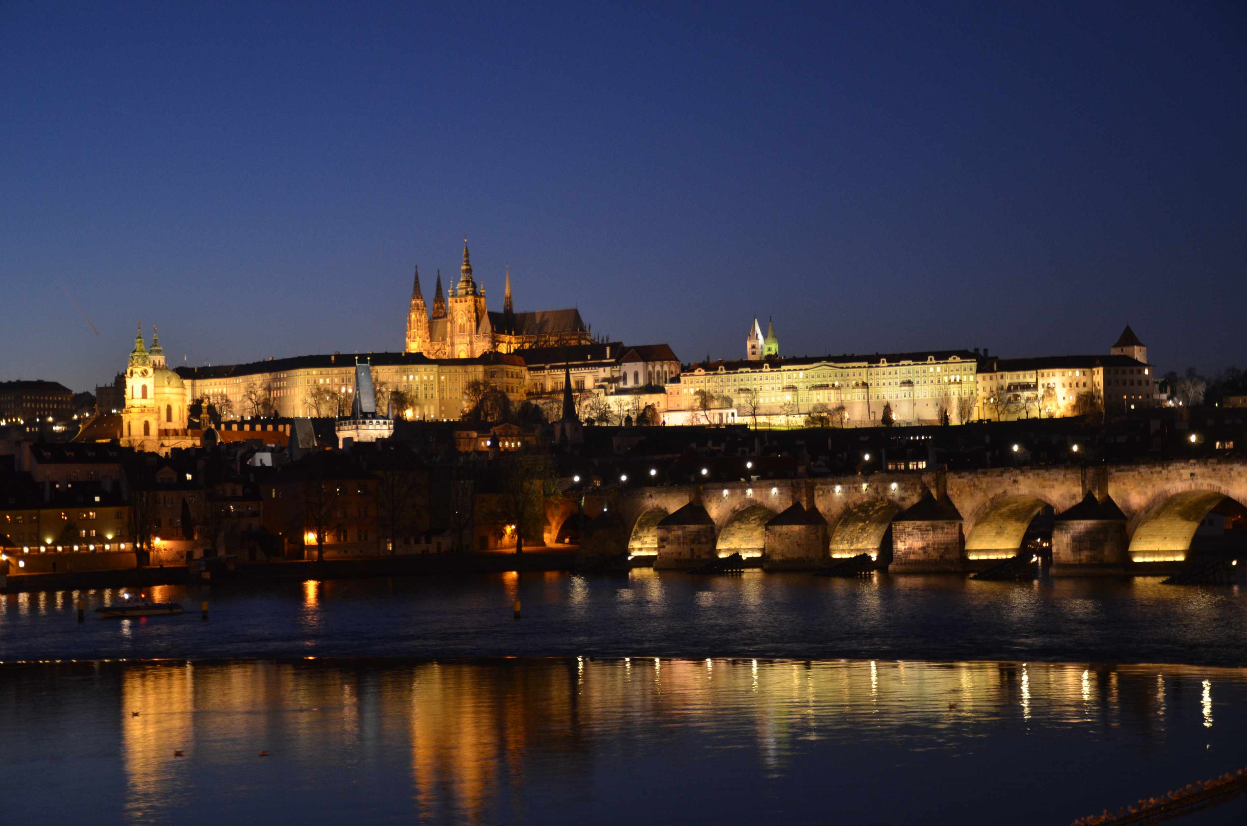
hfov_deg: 32.0
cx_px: 624
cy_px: 413
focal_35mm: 63
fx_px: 2178
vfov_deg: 21.5
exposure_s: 1/1.6
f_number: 4.8
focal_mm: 42
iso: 800
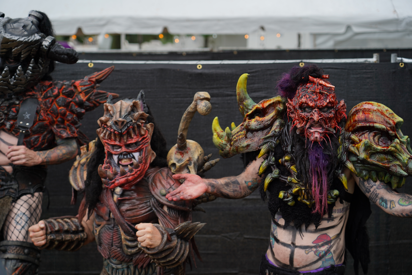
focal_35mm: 87
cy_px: 138
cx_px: 206
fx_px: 996
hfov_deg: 23.4
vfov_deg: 15.7
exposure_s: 1/100
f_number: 4
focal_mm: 87
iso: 100
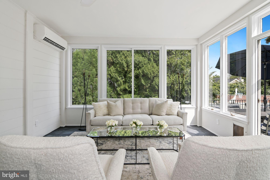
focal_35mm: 16
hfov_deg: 95.0
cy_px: 90
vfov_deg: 72.0
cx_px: 135
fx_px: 124
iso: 200
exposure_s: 1/30
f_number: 8
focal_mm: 11
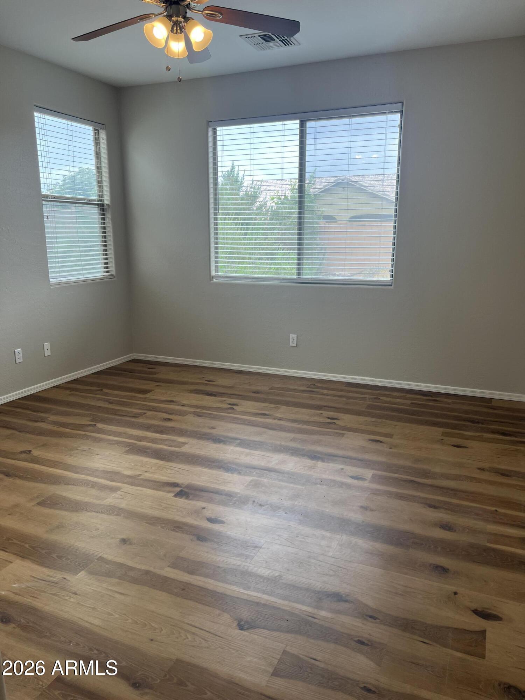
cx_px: 262
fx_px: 526
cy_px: 350
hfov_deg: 53.1
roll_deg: +0.1
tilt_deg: -13.6
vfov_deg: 67.3
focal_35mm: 26
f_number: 1.5
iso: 40
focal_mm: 5.7
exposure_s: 1/259
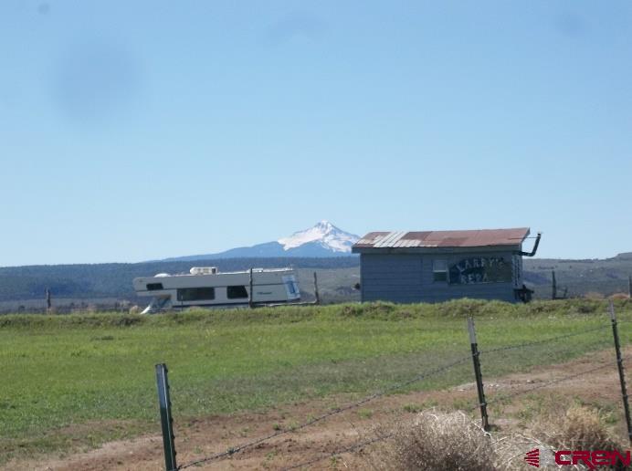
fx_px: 2132
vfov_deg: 12.6
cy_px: 236
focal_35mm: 117
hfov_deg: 16.9
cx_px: 316
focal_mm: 21
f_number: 5.4
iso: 80
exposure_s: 1/800
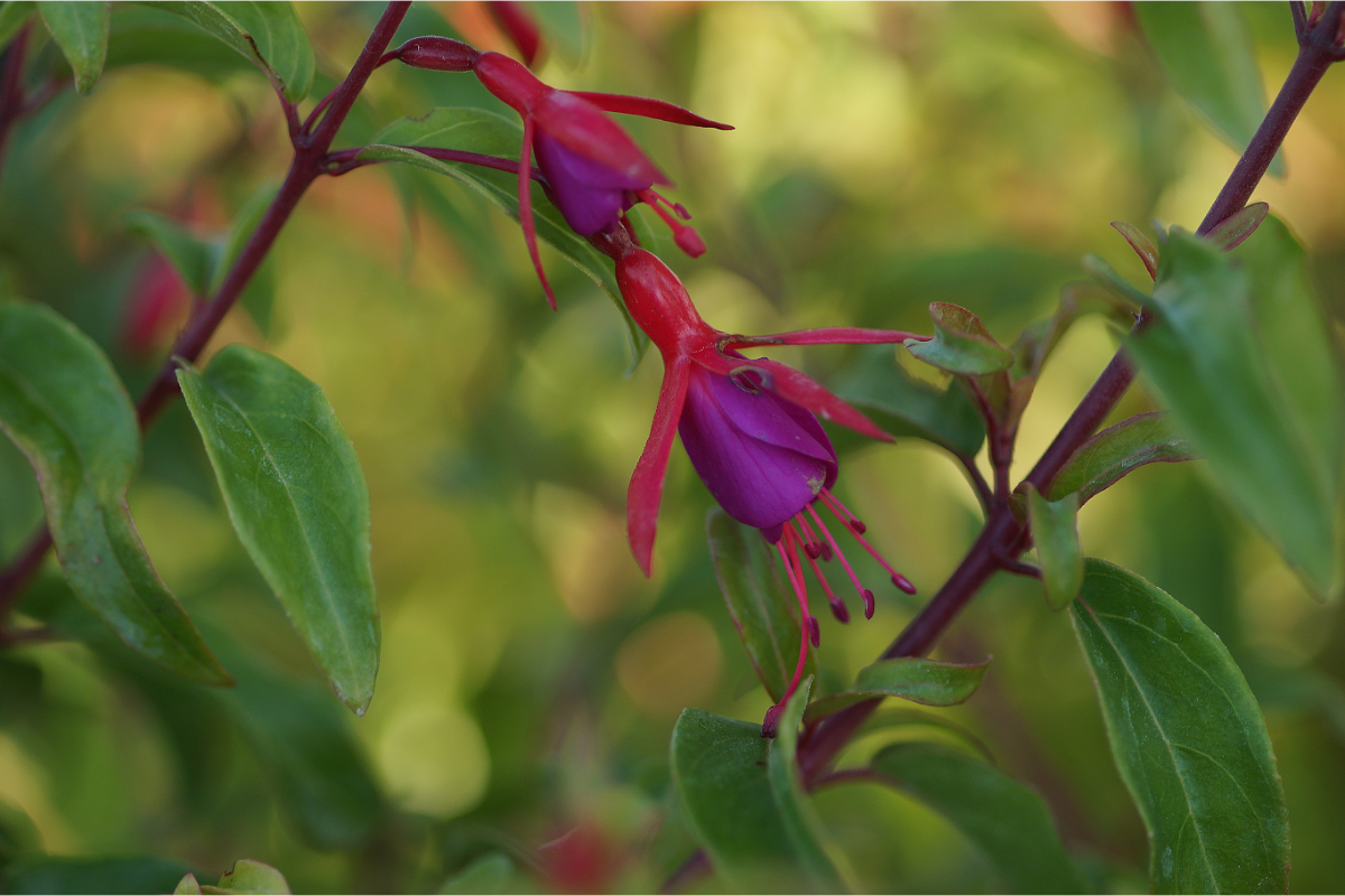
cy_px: 448
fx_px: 5604
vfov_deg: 9.1
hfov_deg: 13.7
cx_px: 672
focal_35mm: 150
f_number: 2.8
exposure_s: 1/160
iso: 100
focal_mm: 100
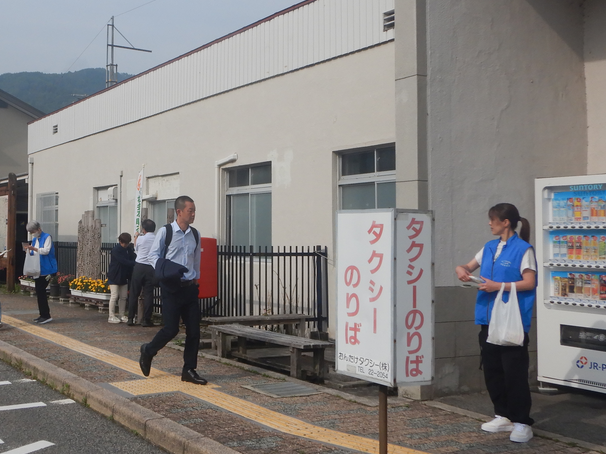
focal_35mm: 44
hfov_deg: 41.3
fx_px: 770
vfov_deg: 32.8
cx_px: 132
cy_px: 198
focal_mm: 4.3
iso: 125
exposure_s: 1/1000
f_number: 4.1
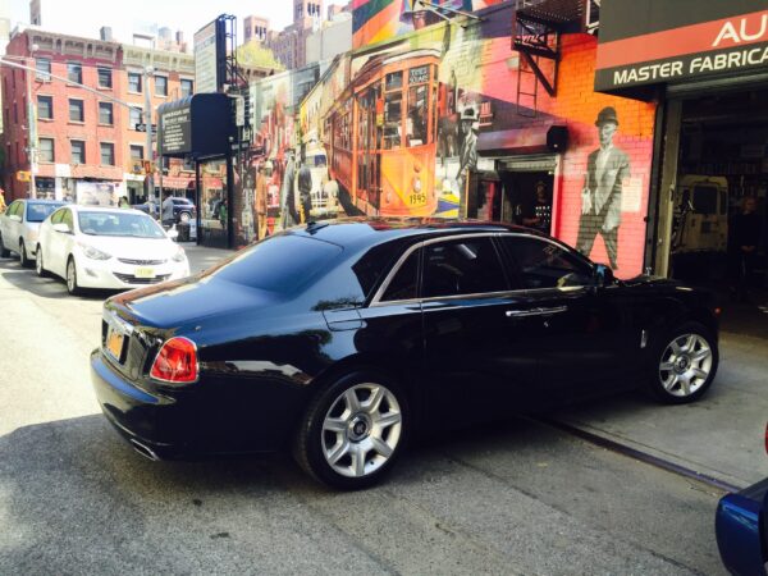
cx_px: 384
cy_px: 288
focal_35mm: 29
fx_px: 643
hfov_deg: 61.7
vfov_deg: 48.2
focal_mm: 4.15
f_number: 2.2
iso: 32
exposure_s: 1/373
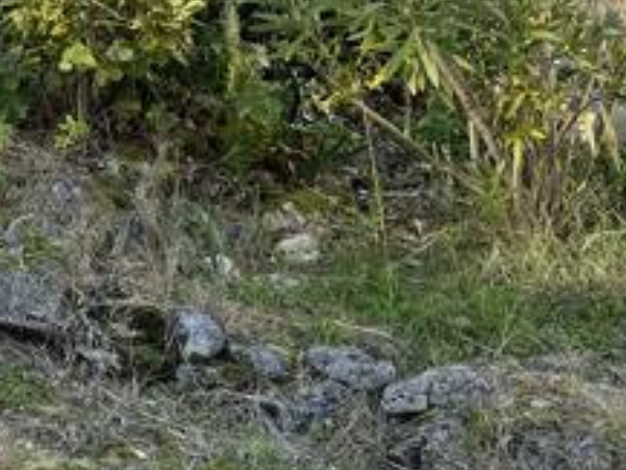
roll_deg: -1.0
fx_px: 1737
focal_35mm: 96
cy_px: -248
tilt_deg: +0.0
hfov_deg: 17.6
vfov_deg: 14.3
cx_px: -407
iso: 50
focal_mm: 5.1
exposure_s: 1/566
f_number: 1.6
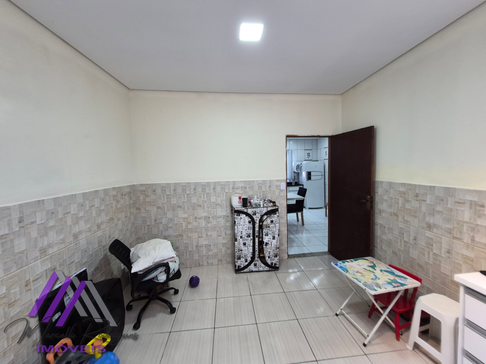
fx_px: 183
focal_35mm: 13
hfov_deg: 106.2
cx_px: 243
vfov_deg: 89.9
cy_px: 182
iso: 200
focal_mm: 1.74
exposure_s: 1/60
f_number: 2.2
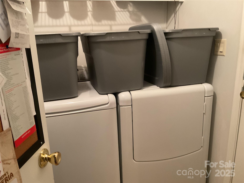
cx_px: 122
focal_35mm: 29
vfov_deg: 48.2
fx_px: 204
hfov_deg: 61.7
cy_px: 92
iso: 250
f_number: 1.8
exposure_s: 1/40
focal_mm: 3
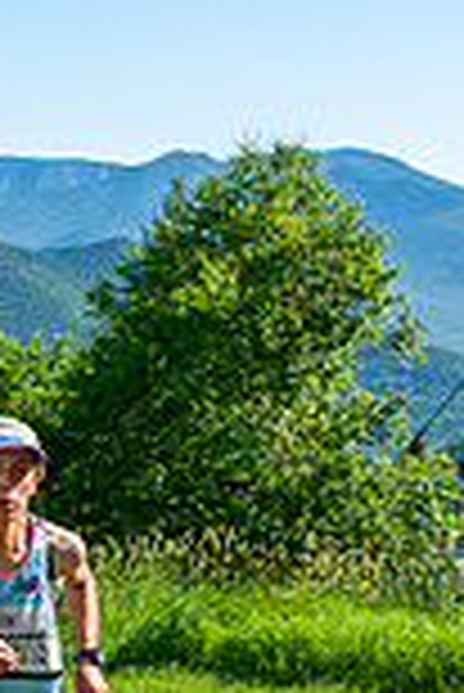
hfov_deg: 13.1
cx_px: 173
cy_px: 828
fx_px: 2025
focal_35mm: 105
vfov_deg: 18.4
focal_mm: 24
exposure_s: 1/400
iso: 200
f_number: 8
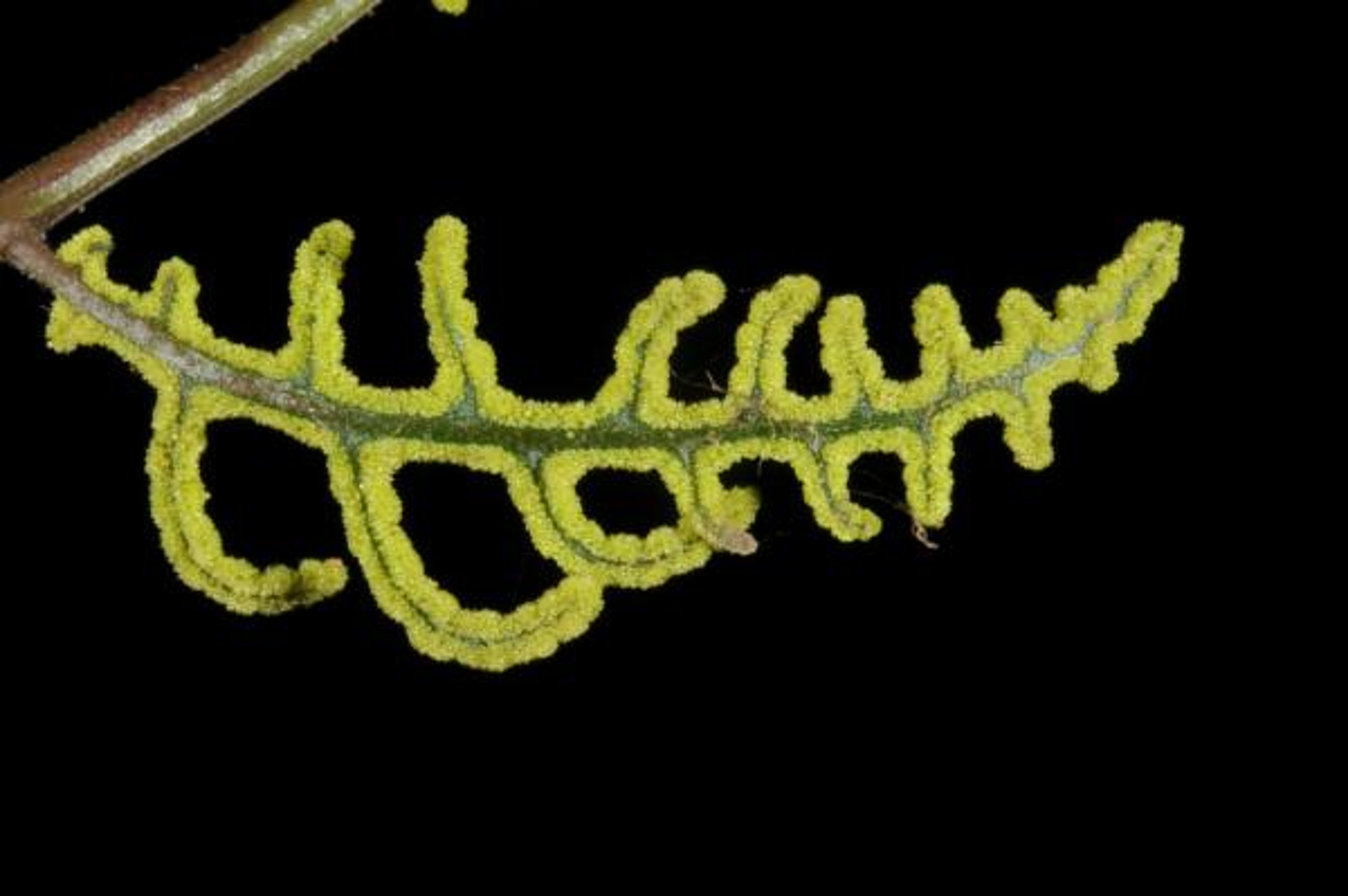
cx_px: 674
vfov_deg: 15.2
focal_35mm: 90
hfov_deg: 22.6
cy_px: 448
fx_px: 3367
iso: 200
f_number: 40
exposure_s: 1/60
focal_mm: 60
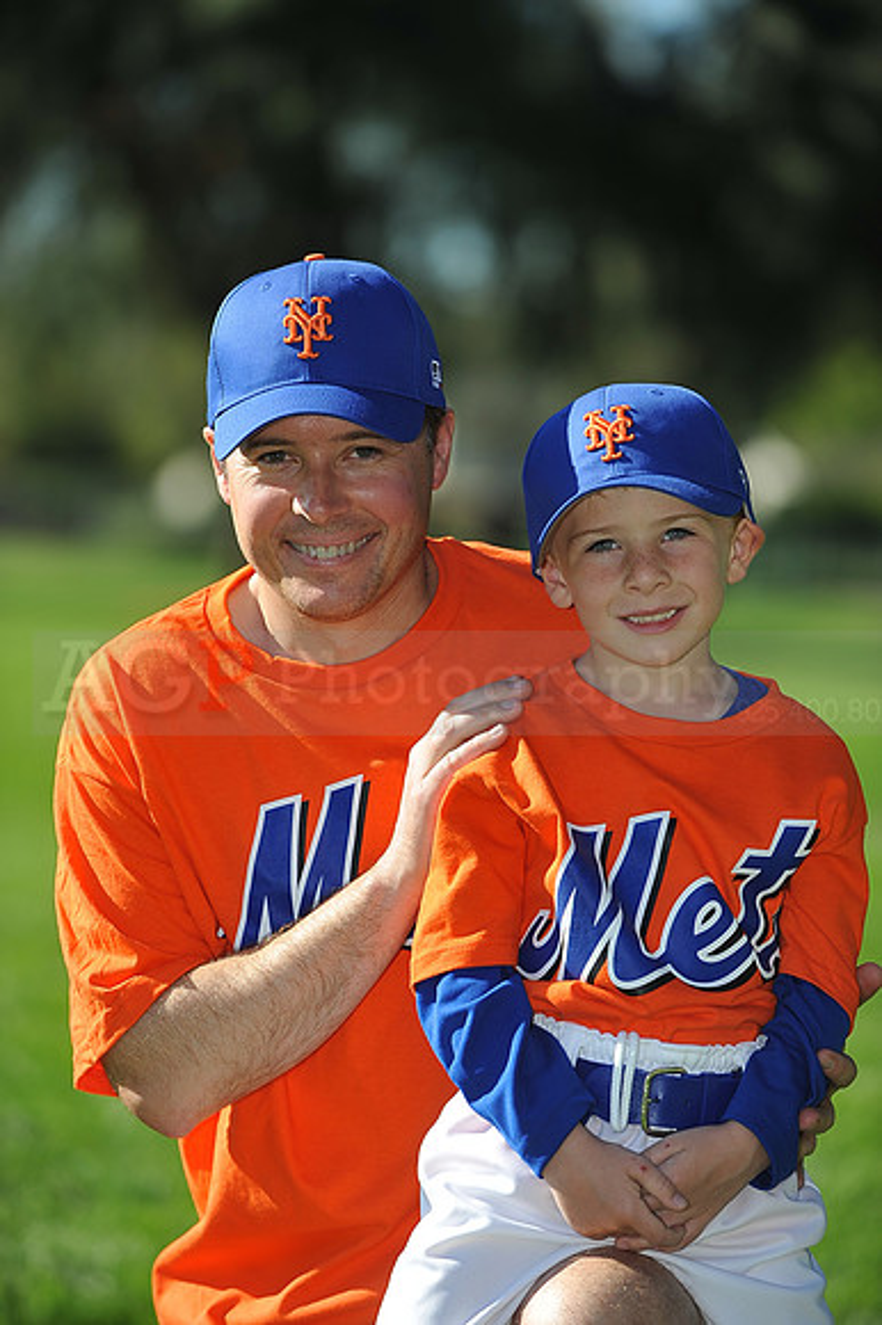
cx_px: 441
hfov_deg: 14.8
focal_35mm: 92
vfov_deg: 22.2
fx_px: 3385
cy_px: 662
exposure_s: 1/1250
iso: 200
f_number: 4
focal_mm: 92
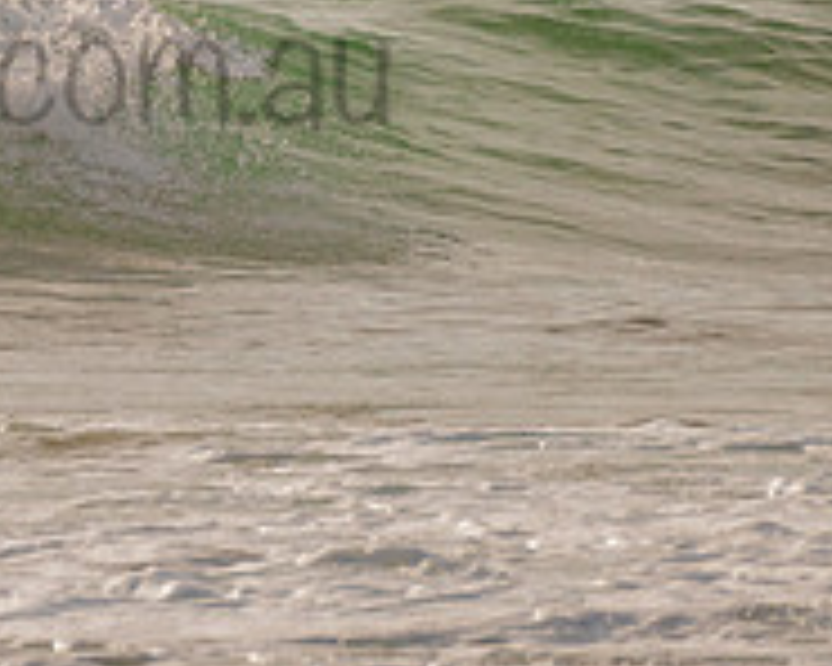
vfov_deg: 0.9
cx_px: -117
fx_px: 44496
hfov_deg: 1.1
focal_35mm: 1807
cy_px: -6
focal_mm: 500
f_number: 5.6
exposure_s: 1/2000
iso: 160
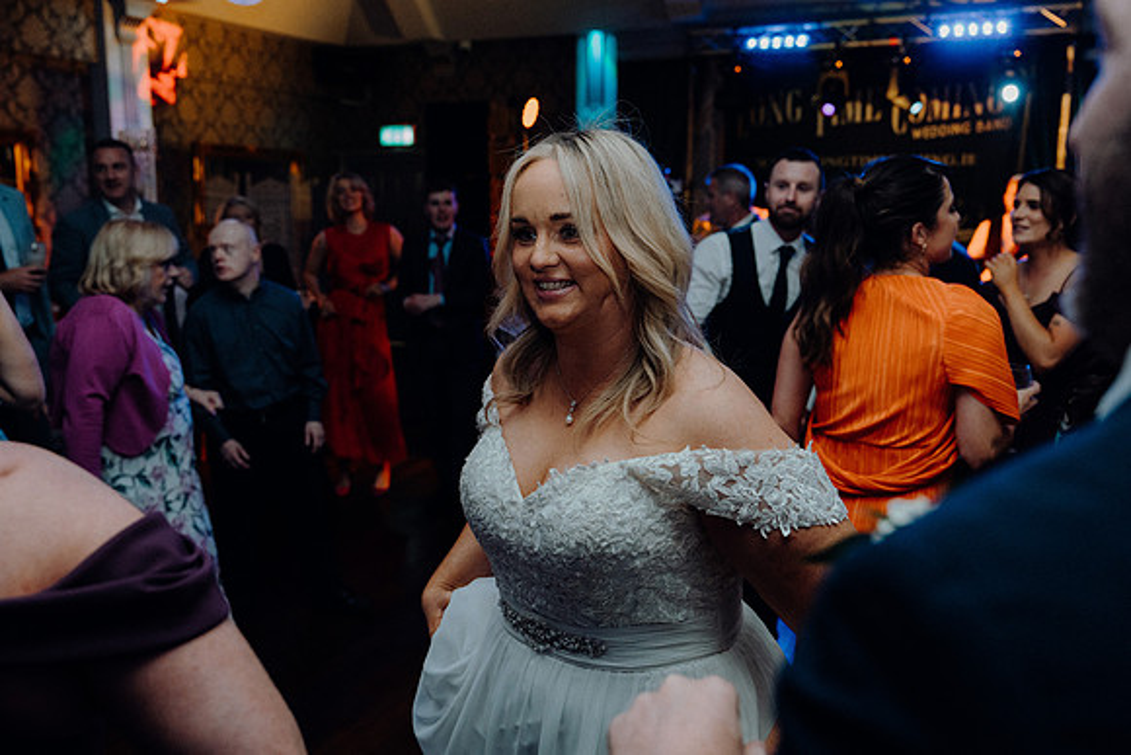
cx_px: 566
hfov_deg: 57.2
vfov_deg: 40.0
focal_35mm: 33
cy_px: 378
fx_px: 1037
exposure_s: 1/160
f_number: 3.5
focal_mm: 33
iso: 2500
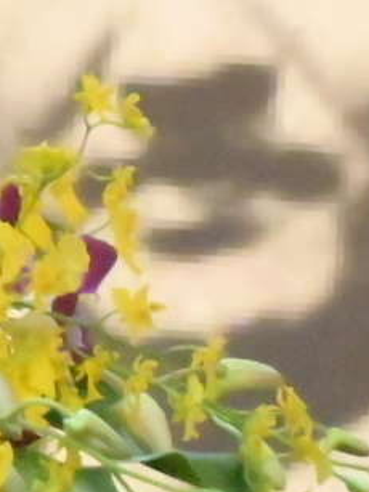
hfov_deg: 0.8
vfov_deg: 1.1
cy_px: -662
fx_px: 26782
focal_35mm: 1883
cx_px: -1003
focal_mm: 200
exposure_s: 1/200
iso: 22800
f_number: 18
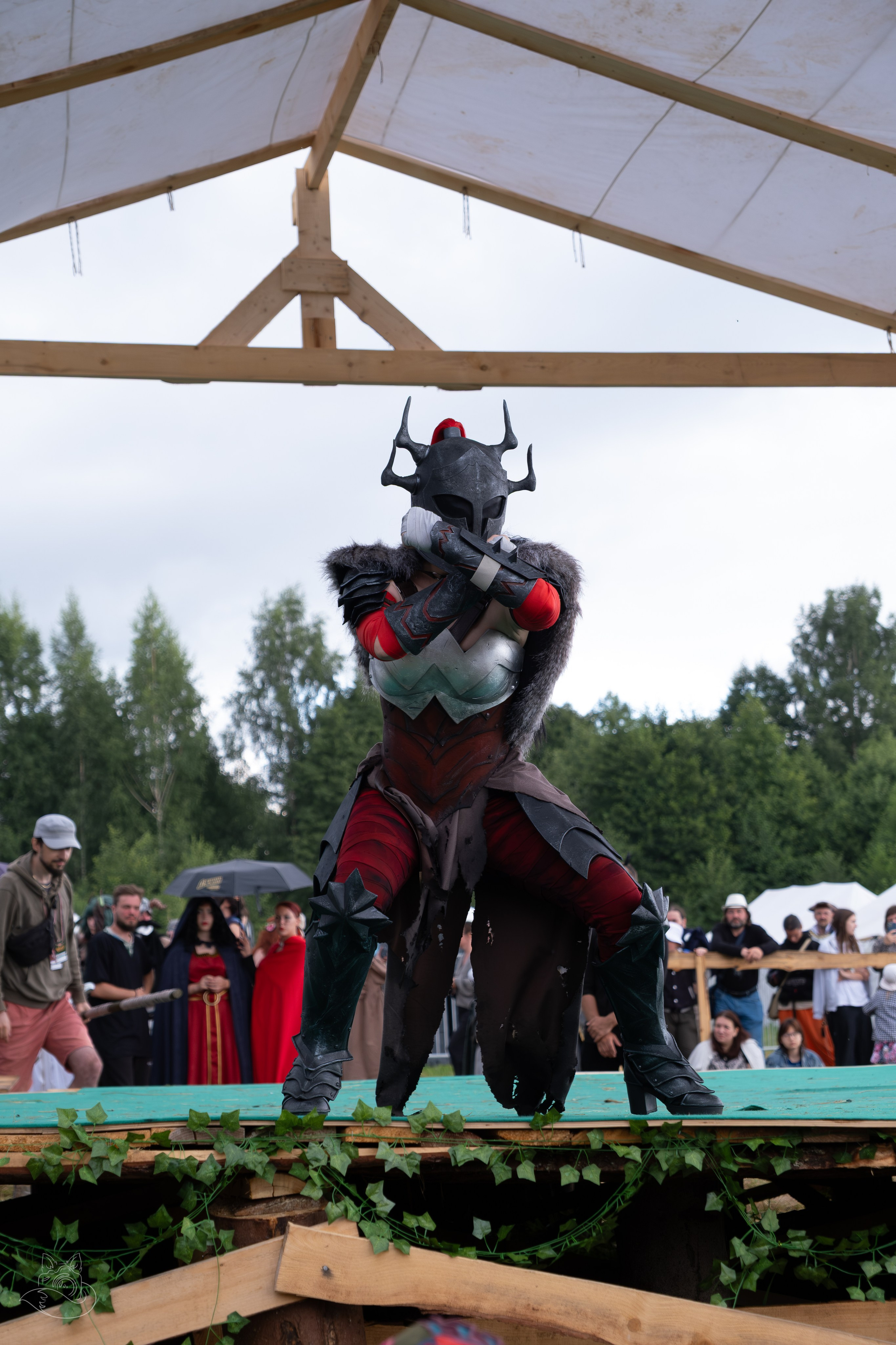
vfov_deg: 32.4
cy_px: 672
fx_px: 2314
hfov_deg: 21.9
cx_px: 448
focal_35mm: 62
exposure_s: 1/800
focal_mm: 41.4
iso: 800
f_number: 3.6
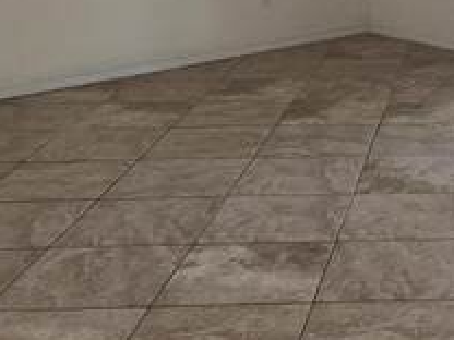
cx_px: 572
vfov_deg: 16.9
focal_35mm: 80
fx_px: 1049
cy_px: -155
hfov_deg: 22.2
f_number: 1.9
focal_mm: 2.2
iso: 64
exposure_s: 1/120
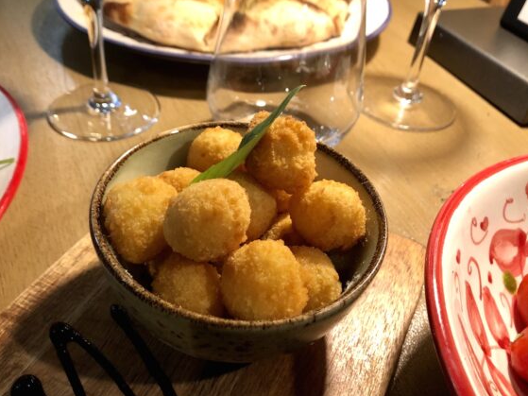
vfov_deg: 21.6
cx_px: 237
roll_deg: -1.1
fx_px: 1037
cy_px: 203
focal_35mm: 68
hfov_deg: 28.5
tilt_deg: -40.6
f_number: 2.8
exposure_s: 1/33
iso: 250
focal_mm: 6.6
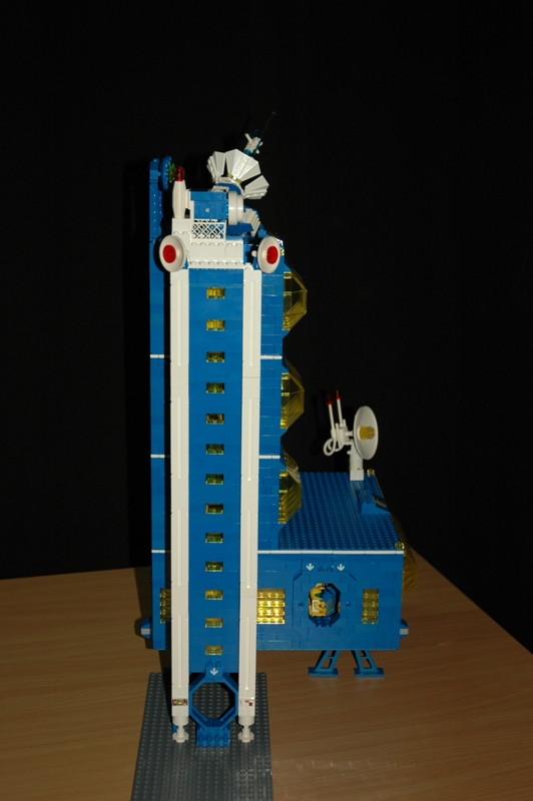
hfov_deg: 25.7
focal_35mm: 52
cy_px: 400
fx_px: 1168
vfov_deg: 37.9
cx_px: 266
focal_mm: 35
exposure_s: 1/60
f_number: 4.2
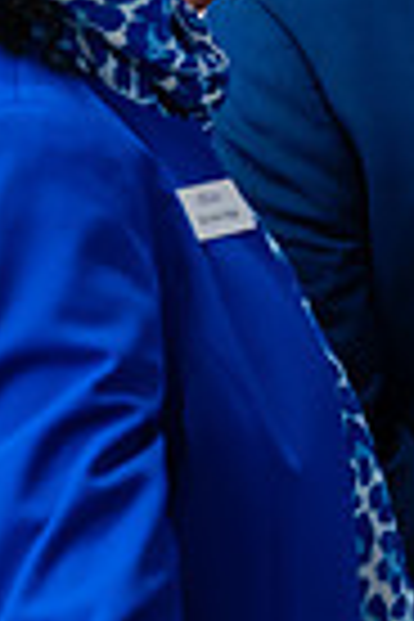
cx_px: 316
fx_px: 5416
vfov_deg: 6.5
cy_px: 46
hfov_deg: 4.4
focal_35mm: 314
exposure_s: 1/200
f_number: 3.2
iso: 1600
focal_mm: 70
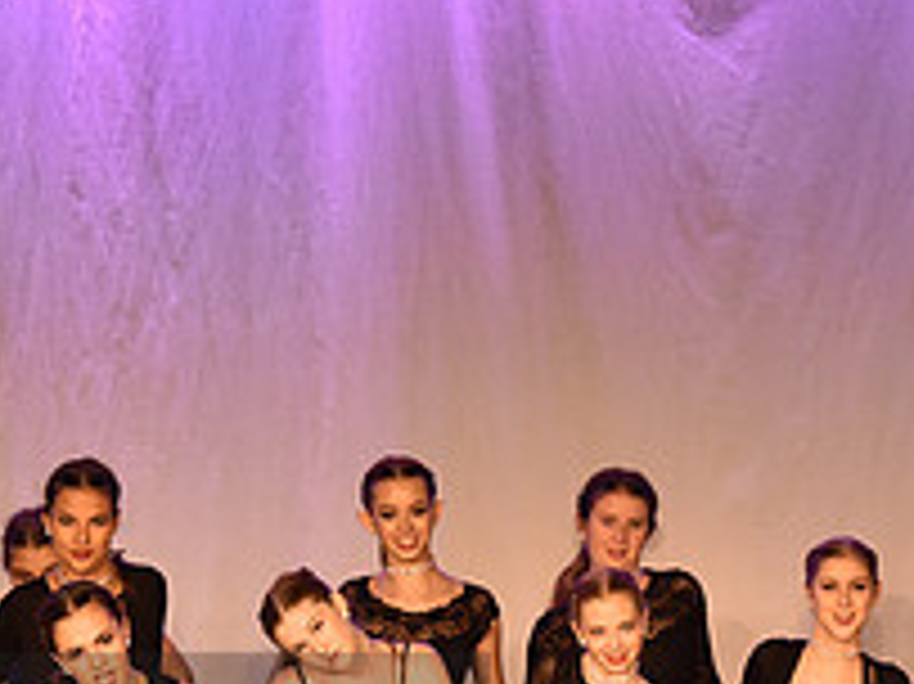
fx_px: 9447
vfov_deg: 4.1
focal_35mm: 358
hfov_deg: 5.5
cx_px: 0
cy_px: 772
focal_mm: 130
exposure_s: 1/320
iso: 2000
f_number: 4
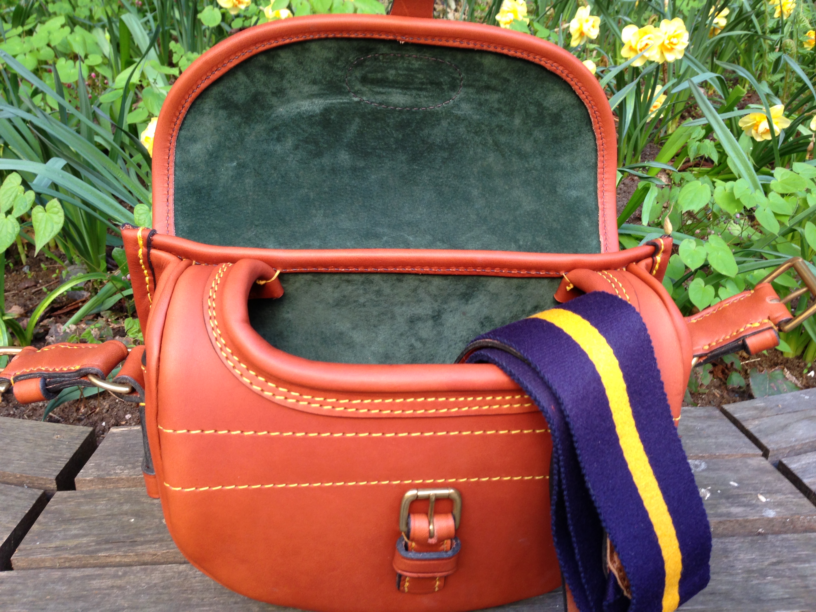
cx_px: 408
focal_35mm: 33
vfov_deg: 42.9
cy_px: 306
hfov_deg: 55.4
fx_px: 778
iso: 50
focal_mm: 4.13
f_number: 2.4
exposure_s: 1/24
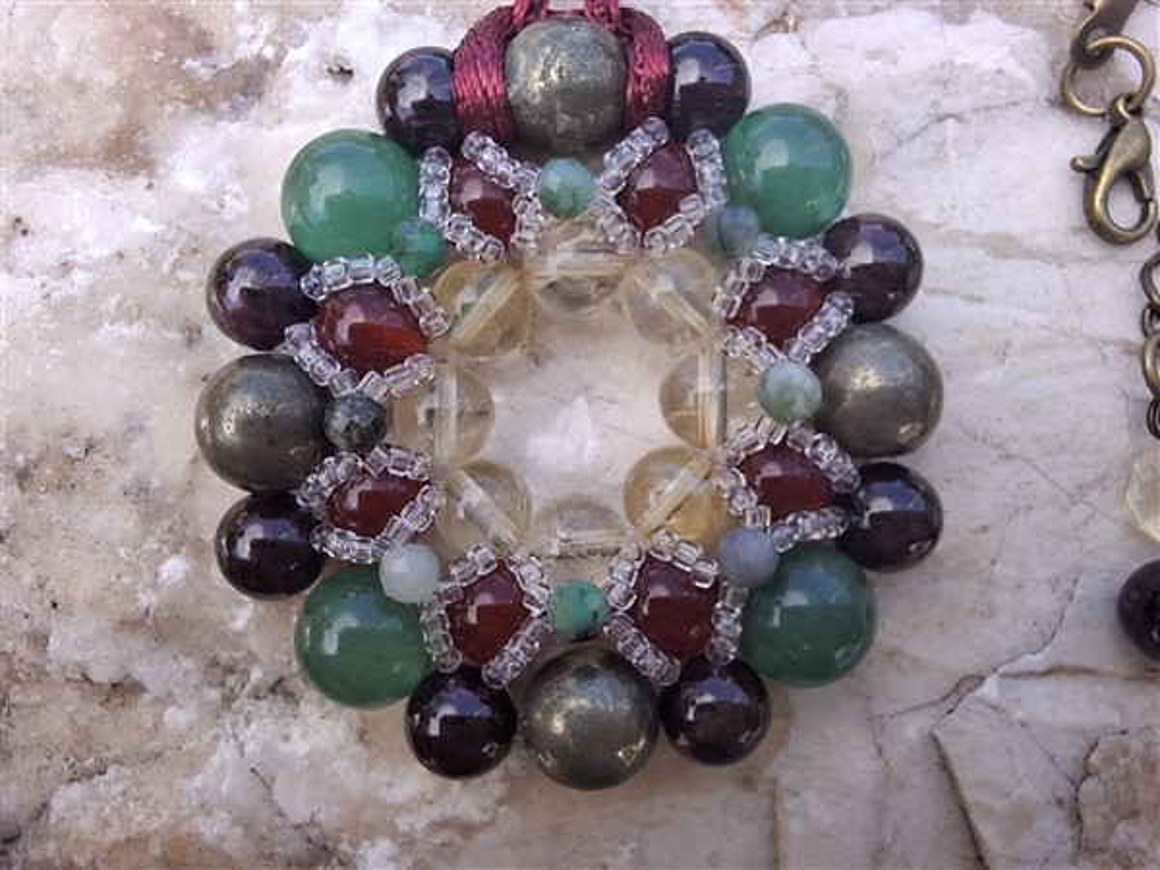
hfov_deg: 69.4
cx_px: 580
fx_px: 838
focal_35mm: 25
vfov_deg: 54.9
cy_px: 435
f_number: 2.4
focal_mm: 2.13
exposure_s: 1/306
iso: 40
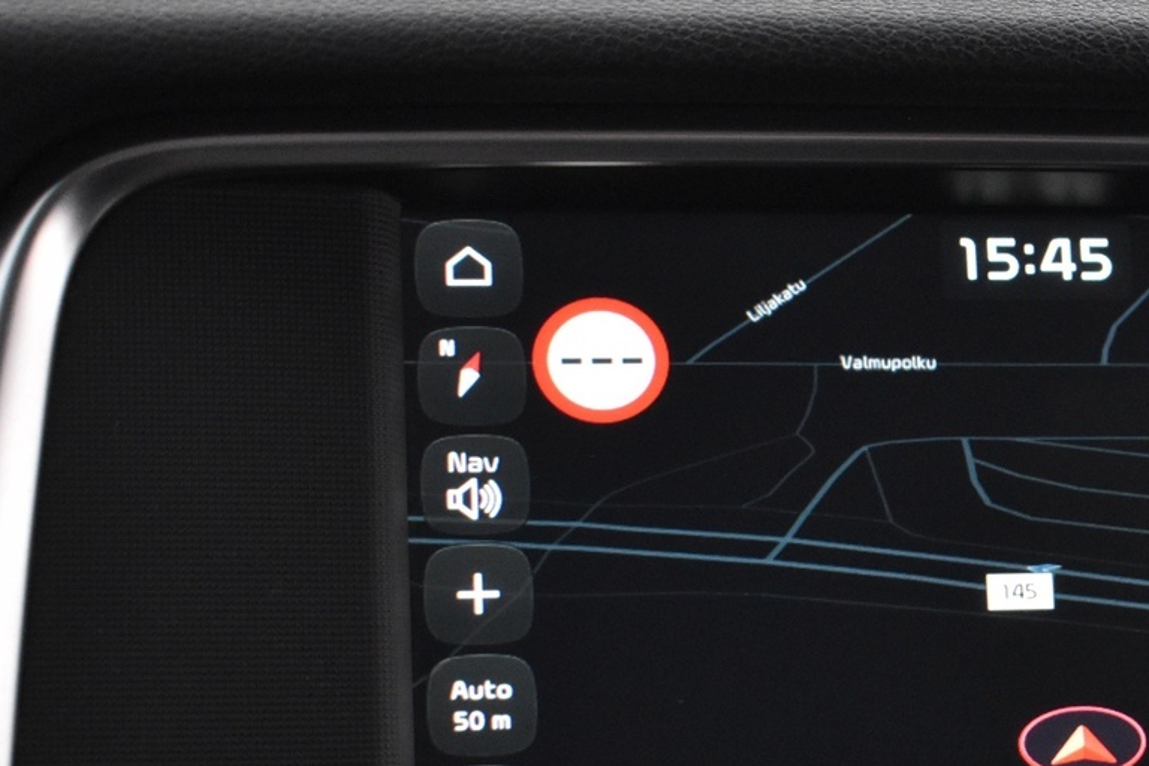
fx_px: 3129
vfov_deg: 13.9
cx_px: 1007
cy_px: 577
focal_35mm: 98
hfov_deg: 20.4
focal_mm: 31
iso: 3200
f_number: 4.2
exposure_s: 1/50
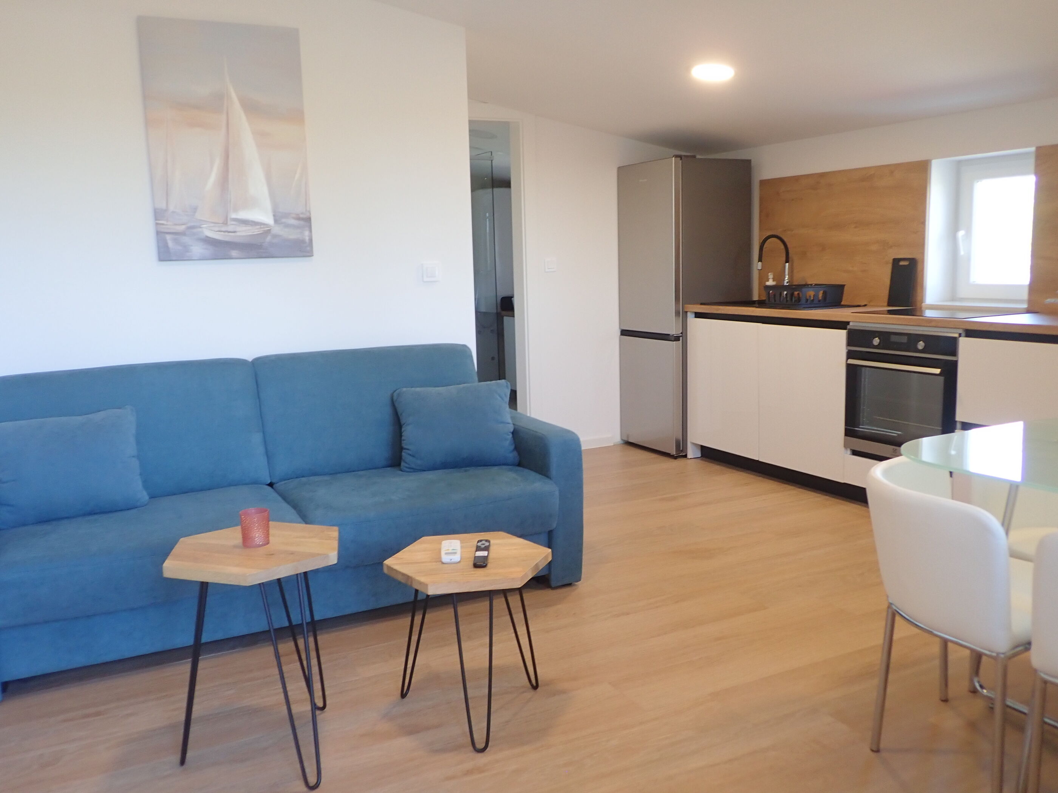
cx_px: 529
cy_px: 396
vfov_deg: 46.8
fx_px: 917
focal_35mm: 30
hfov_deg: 60.0
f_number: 2.3
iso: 200
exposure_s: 1/50
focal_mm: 5.5
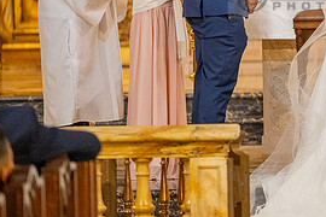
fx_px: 3205
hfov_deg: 5.8
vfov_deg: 3.9
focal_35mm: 354
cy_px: -10
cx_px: 333
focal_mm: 165
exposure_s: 1/200
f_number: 2.8
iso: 2000
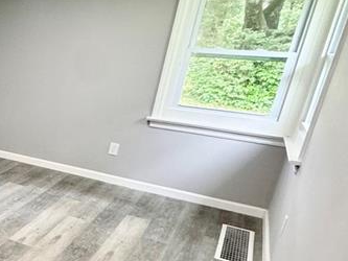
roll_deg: -2.2
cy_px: 161
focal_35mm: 43
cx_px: -137
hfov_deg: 30.7
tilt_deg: -17.9
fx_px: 432
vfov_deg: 33.5
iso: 200
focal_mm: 2.22
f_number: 2.2
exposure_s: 1/60
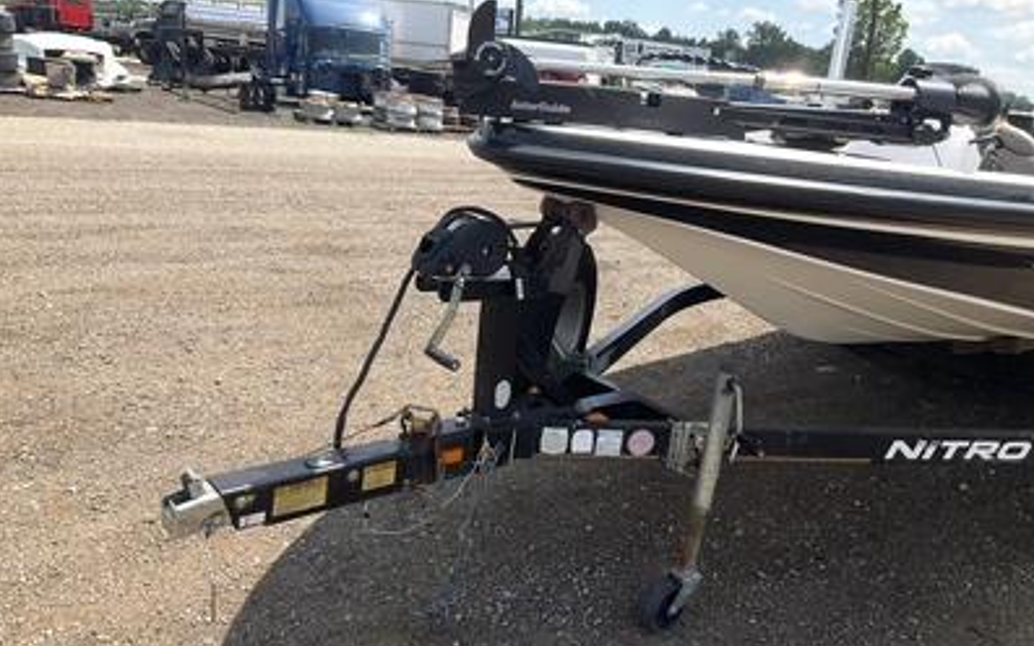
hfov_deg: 61.2
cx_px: 516
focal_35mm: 31
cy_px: 328
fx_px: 873
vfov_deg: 40.6
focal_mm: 3
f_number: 1.8
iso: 25
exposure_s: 1/804
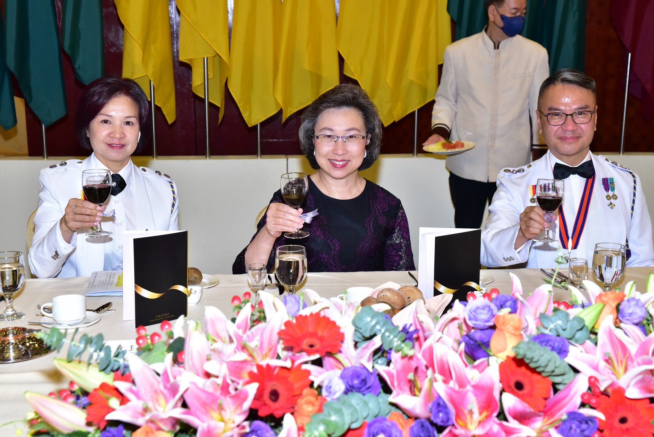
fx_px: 1018
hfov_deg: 35.6
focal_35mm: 56
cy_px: 218
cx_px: 327
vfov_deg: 24.2
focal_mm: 56
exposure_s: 1/100
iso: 2500
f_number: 8
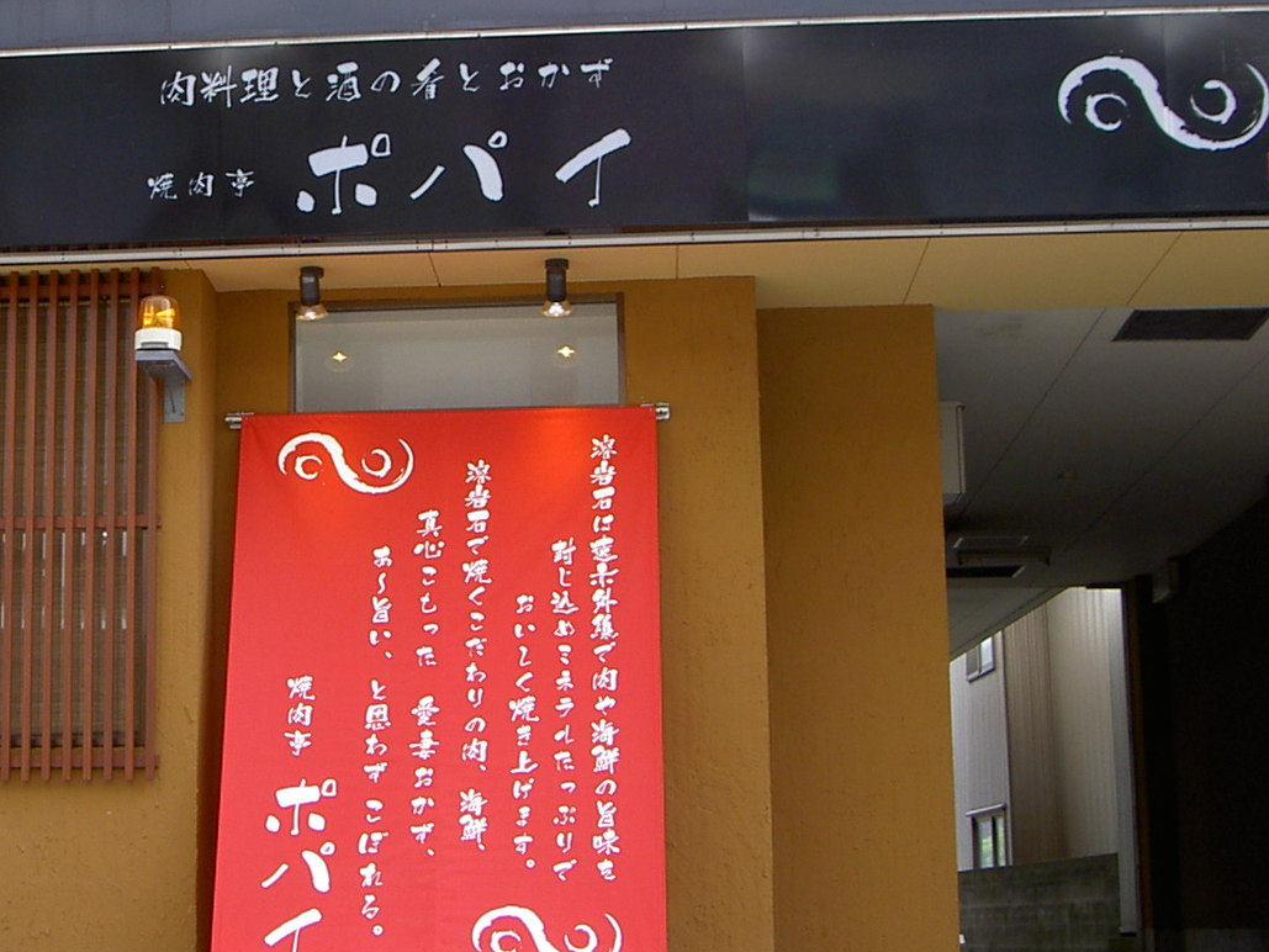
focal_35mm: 68
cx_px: 298
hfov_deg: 28.1
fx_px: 2493
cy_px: 414
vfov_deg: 21.6
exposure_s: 1/106
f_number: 4.7
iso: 100
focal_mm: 8
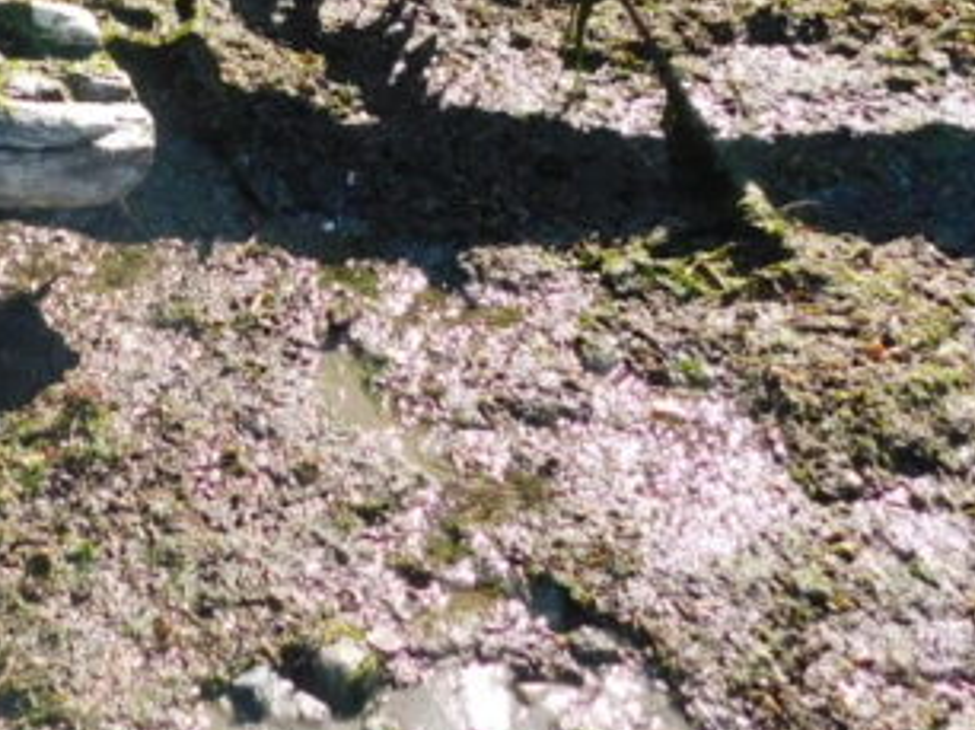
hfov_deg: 24.5
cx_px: 70
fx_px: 2167
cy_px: -242
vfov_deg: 17.8
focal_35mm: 77
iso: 125
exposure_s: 1/640
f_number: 3
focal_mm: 4
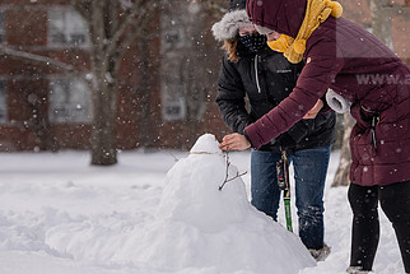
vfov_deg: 7.6
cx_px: 298
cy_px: 105
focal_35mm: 180
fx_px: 2051
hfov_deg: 11.4
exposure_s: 1/1000
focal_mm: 100
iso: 160
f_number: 4
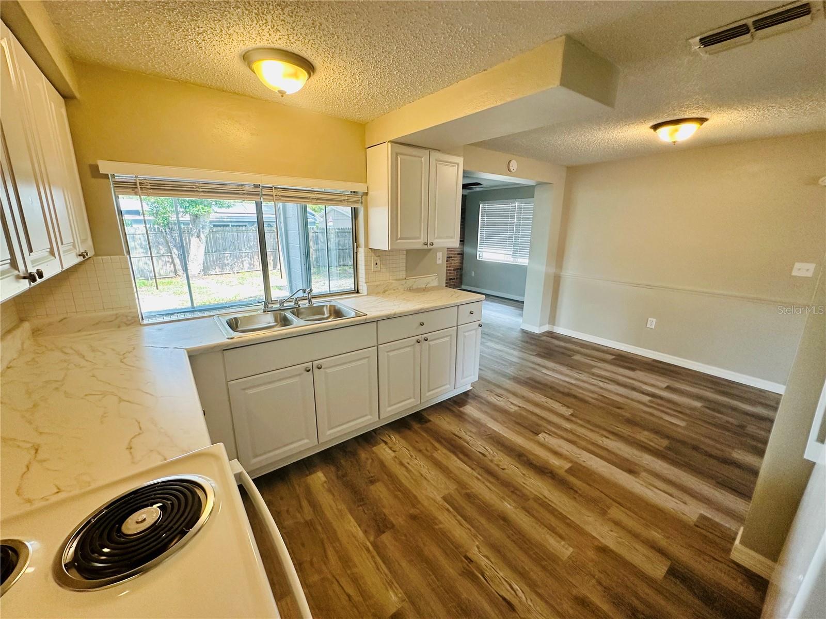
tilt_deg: -14.7
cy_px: 310
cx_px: 413
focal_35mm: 14
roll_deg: -0.9
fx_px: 334
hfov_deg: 102.1
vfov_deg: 85.7
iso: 200
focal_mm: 2.22
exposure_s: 1/120
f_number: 2.2
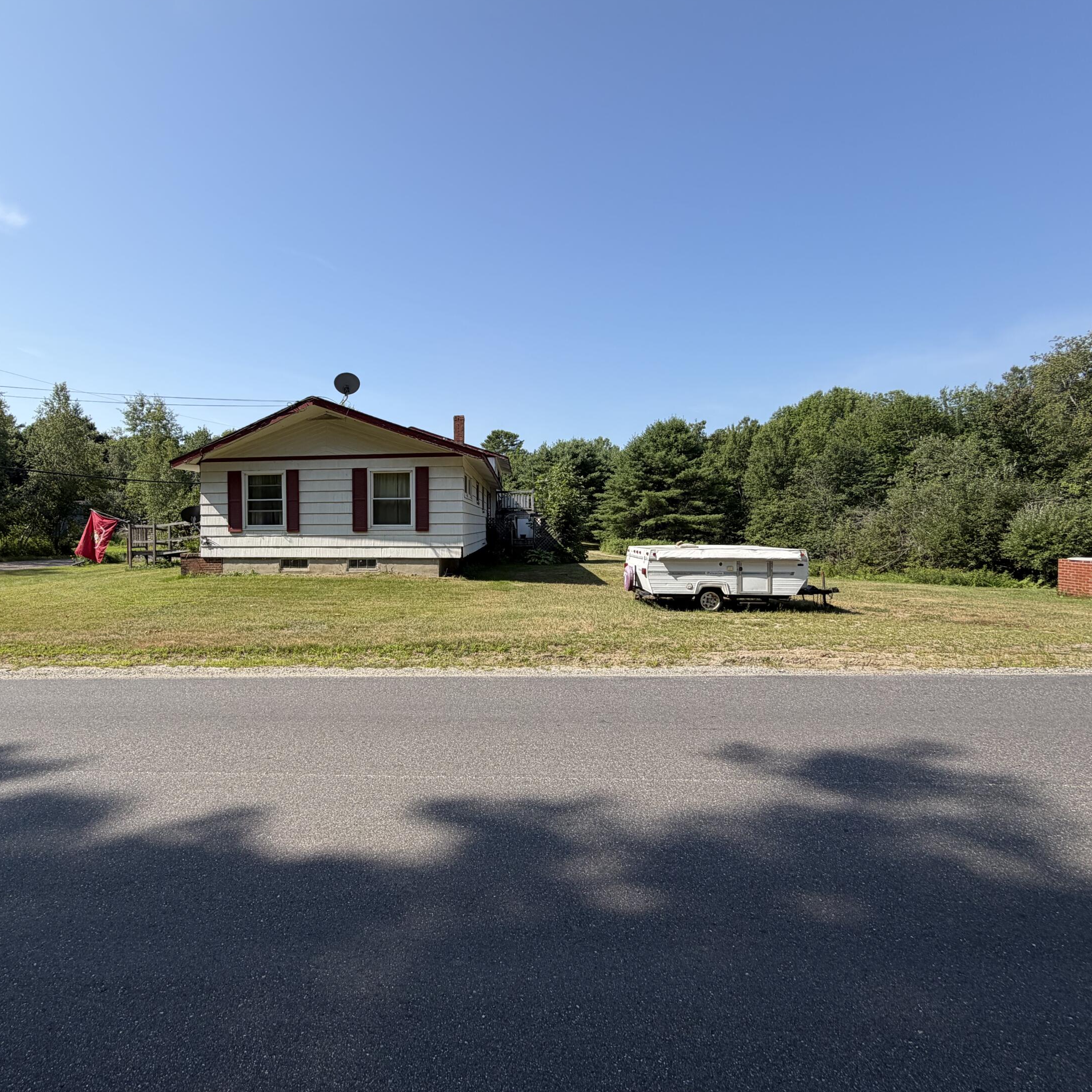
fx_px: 607
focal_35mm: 17
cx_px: 427
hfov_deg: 82.8
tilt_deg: -1.2
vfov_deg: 84.0
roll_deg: +1.0
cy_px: 540
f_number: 2.2
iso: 20
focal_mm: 2.22
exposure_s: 1/770
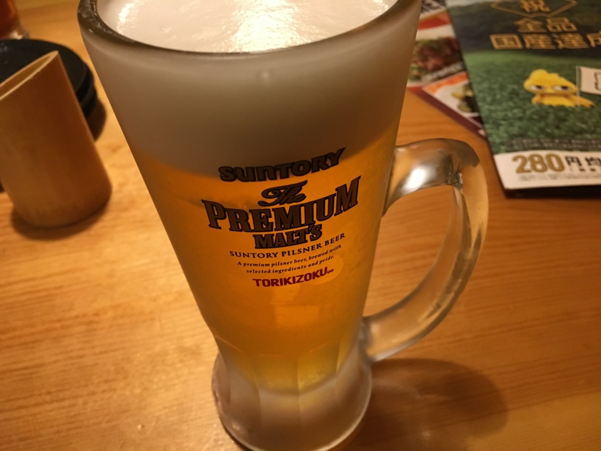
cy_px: 226
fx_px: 503
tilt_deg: -45.0
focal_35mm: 29
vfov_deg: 48.2
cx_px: 300
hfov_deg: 61.7
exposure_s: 1/30
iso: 160
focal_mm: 4.15
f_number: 2.2
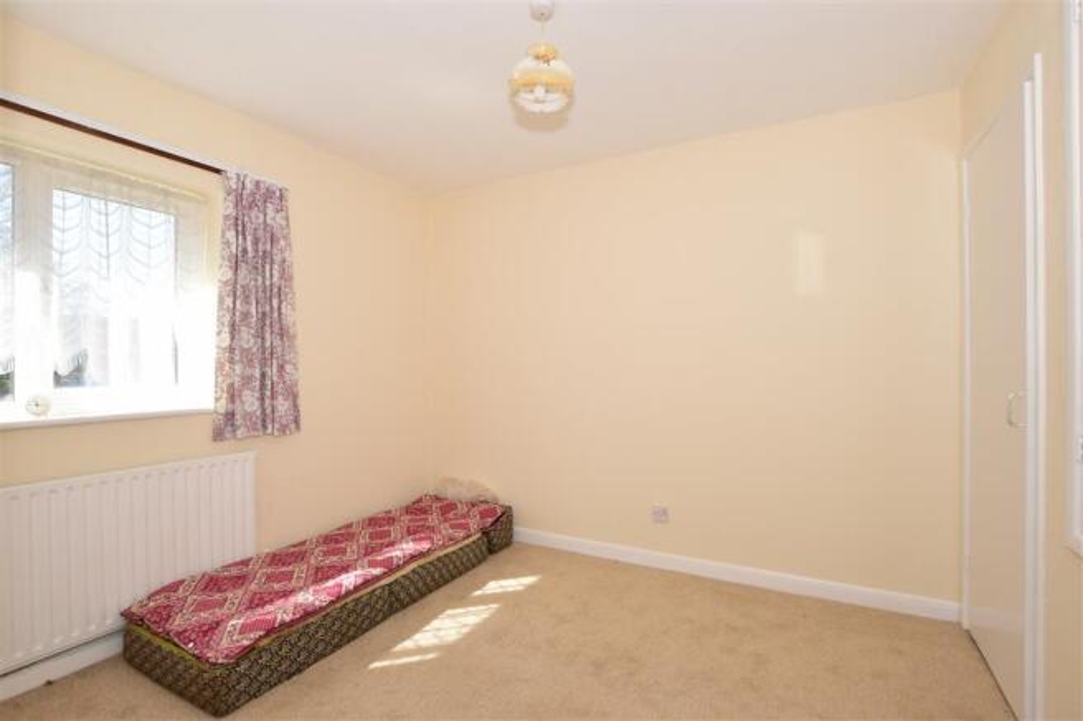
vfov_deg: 72.0
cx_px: 542
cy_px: 360
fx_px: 496
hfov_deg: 95.0
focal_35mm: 16
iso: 400
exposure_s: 1/40
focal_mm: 11
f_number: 11
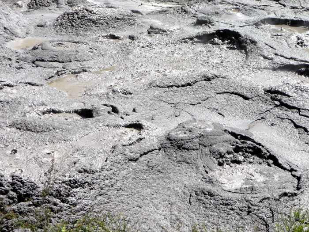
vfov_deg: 17.6
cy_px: 116
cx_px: 154
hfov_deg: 23.3
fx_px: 750
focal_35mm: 84
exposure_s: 1/640
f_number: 4.7
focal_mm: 14.2
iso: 100
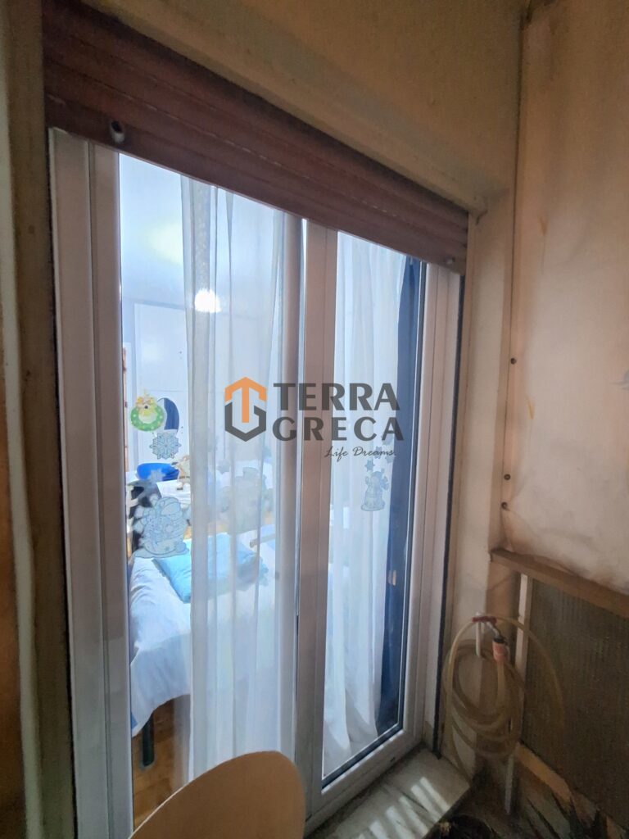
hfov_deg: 89.9
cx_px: 314
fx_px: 315
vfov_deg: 106.2
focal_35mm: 13
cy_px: 420
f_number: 2.2
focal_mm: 1.74
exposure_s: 1/10
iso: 1250
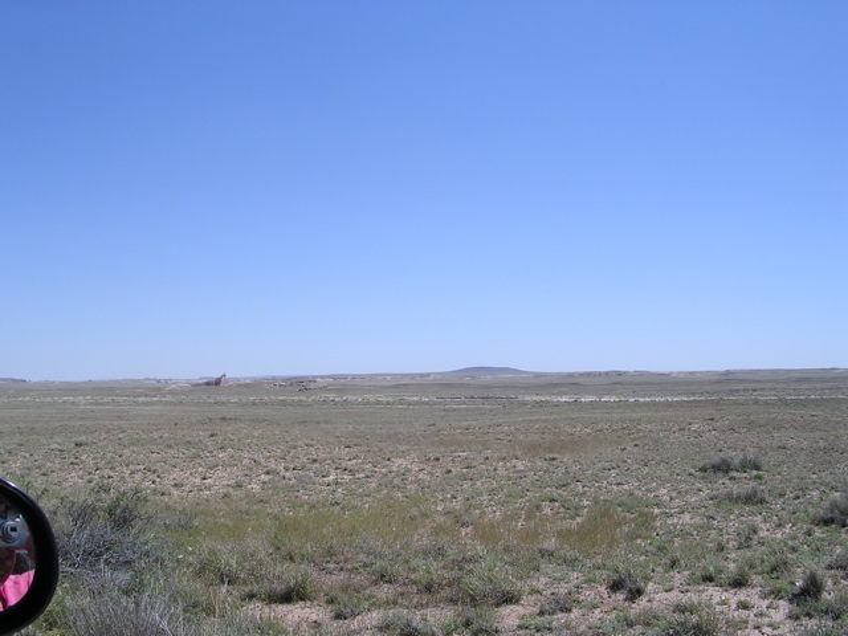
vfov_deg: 37.7
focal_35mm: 38
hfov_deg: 49.0
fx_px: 931
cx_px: 424
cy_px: 318
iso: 50
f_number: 5.6
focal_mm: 5.8
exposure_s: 1/382
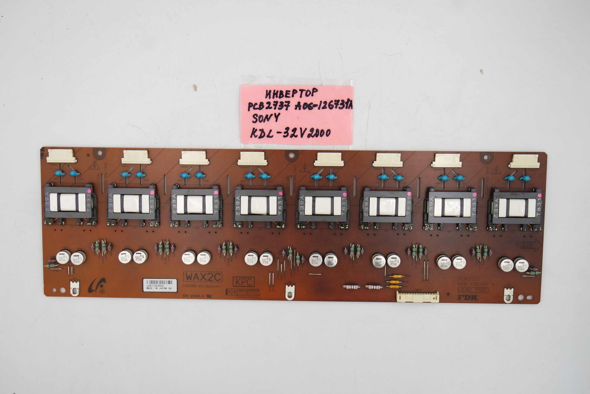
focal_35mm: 40
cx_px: 295
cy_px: 197
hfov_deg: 48.5
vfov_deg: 33.4
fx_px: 656
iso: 160
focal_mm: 15
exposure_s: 1/100
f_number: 5
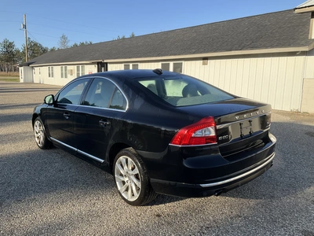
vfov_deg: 48.2
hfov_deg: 61.7
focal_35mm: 29
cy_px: 118
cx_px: 157
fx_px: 263
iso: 25
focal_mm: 3
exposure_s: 1/869
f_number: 1.8
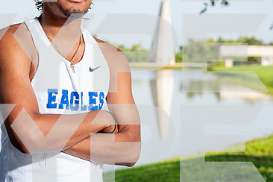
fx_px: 637
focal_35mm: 84
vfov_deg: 16.2
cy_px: 53
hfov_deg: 24.0
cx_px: 78
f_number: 4
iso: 100
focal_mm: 53
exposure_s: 1/250
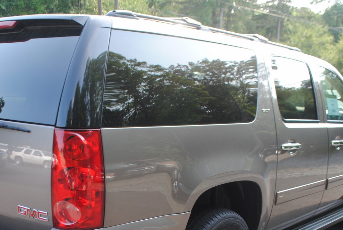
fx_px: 458
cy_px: 173
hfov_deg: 41.0
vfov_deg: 27.7
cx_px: 143
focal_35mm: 48
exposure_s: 1/125
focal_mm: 20
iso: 200
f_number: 5.6
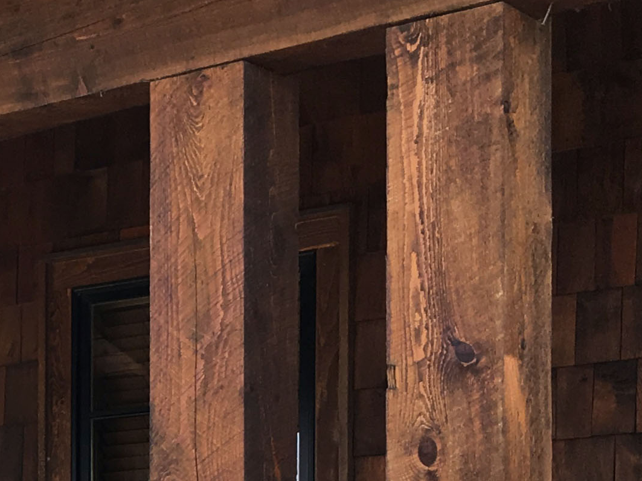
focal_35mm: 110
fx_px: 2040
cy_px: 781
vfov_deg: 12.6
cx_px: -229
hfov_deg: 16.7
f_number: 2.2
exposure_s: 1/208
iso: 25
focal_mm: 4.15
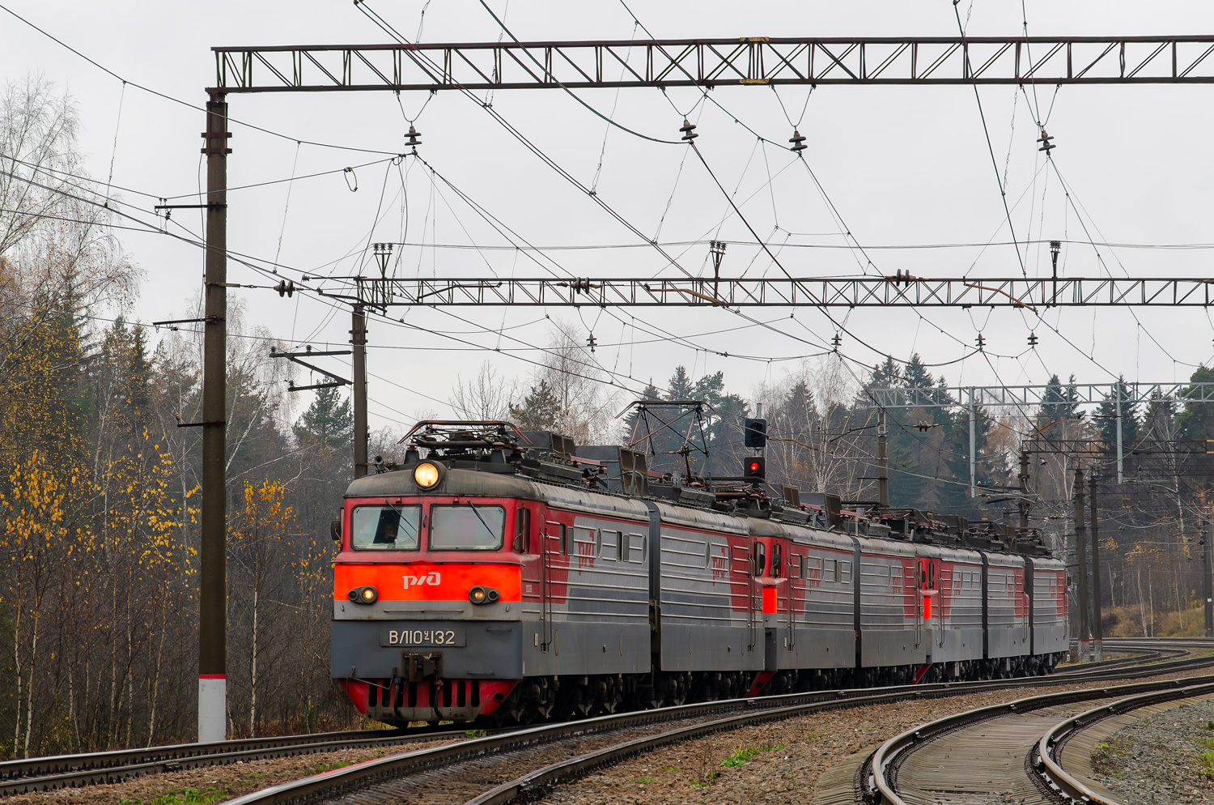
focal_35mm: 138
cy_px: 402
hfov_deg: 14.9
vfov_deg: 9.9
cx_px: 607
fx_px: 4645
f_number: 5.6
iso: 200
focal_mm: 92
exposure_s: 1/320
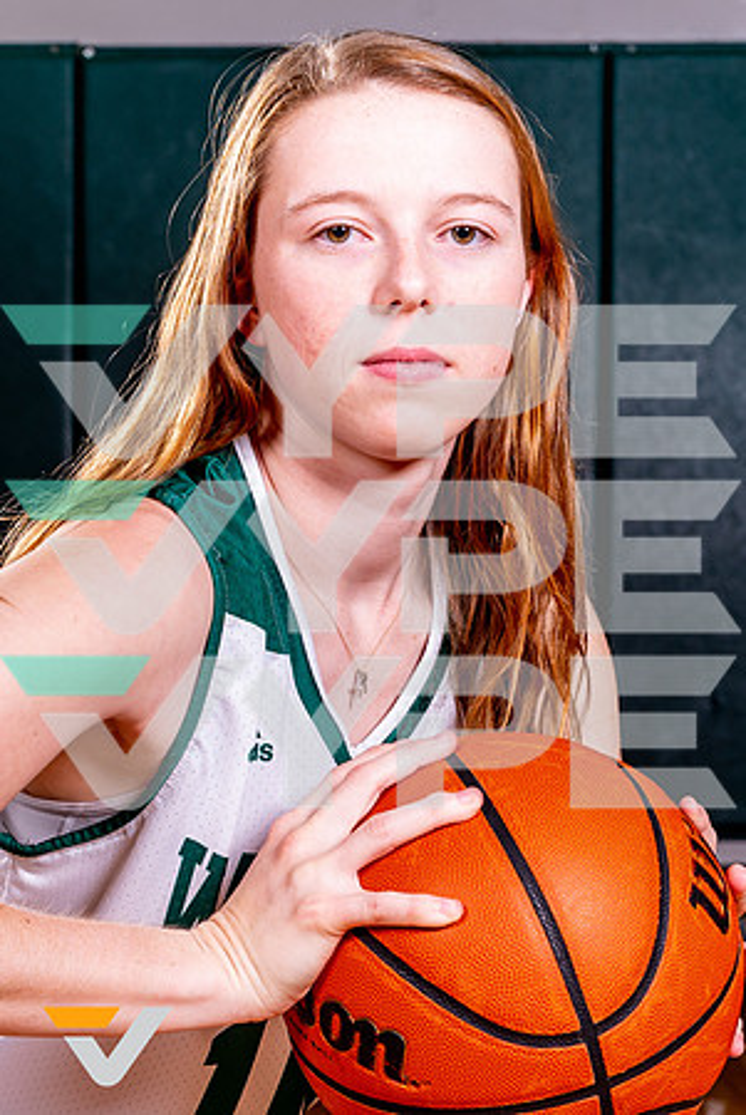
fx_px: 2794
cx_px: 315
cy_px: 593
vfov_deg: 22.6
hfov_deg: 15.2
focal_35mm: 90
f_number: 8
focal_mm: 50
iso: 200
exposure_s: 1/60
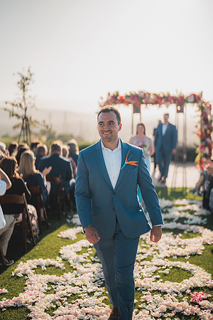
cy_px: 160
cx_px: 106
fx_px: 444
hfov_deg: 27.0
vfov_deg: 39.6
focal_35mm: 50
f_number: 1.2
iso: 100
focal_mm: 50
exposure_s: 1/8000
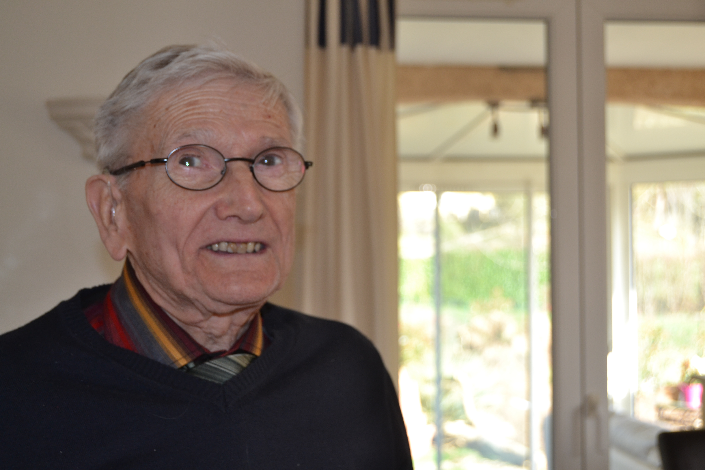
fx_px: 1116
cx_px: 352
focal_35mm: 57
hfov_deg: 35.1
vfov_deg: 23.8
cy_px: 235
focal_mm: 38
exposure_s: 1/100
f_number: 4.8
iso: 400
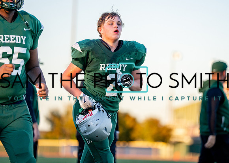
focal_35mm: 245
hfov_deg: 8.2
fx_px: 1595
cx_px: 120
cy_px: 70
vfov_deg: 5.9
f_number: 2.8
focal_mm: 200
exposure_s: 1/2000
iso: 400
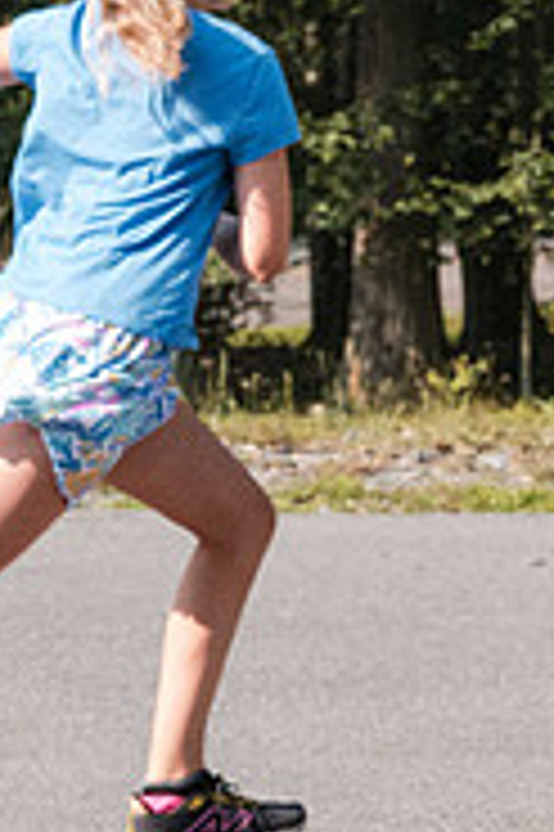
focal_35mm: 289
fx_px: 6683
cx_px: 360
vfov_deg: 7.1
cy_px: 603
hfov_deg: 4.7
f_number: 16
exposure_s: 1/2500
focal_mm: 85
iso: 6400
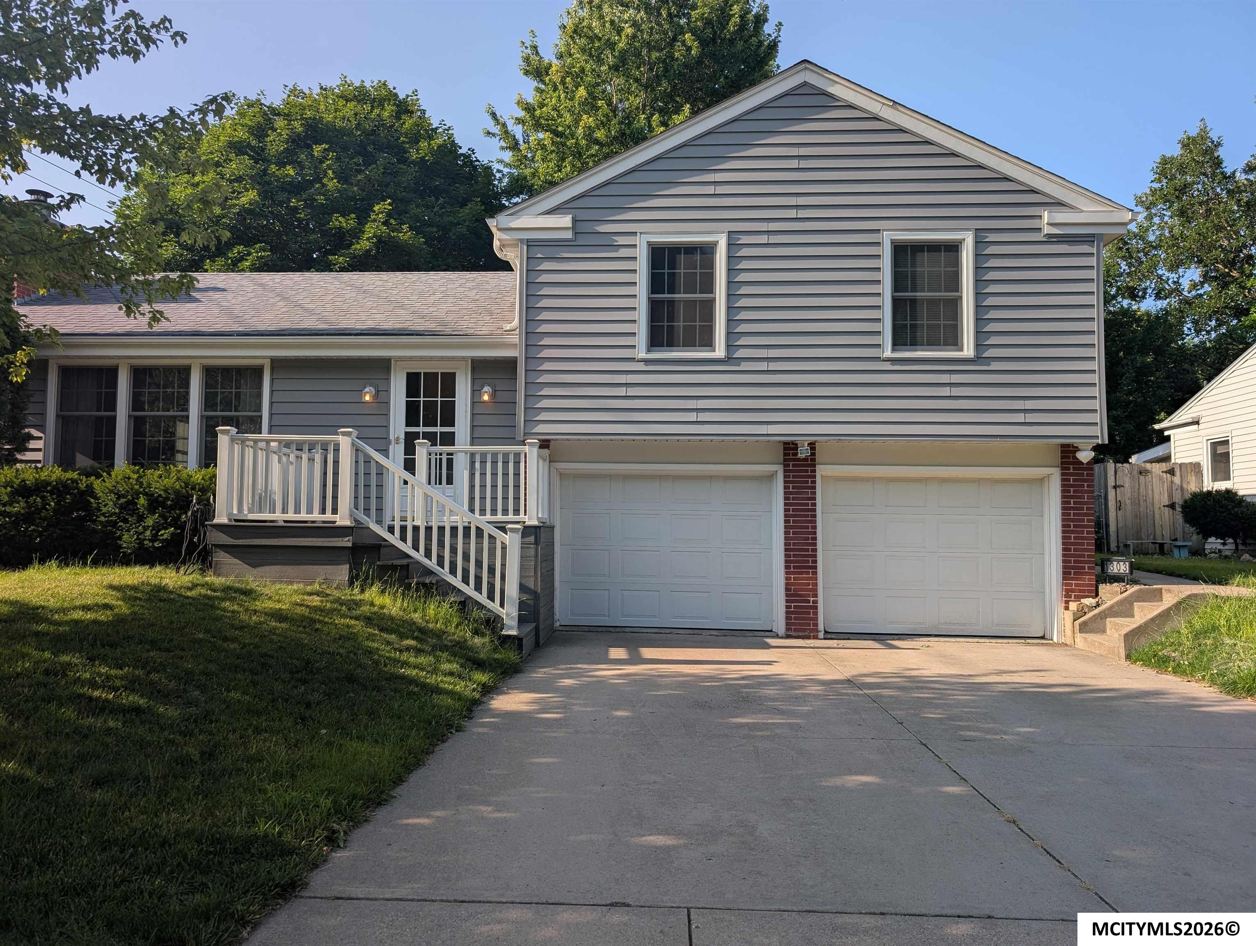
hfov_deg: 71.5
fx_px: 872
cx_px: 628
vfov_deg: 56.9
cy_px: 473
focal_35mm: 24
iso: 18
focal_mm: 6.9
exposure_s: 1/606
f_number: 1.68
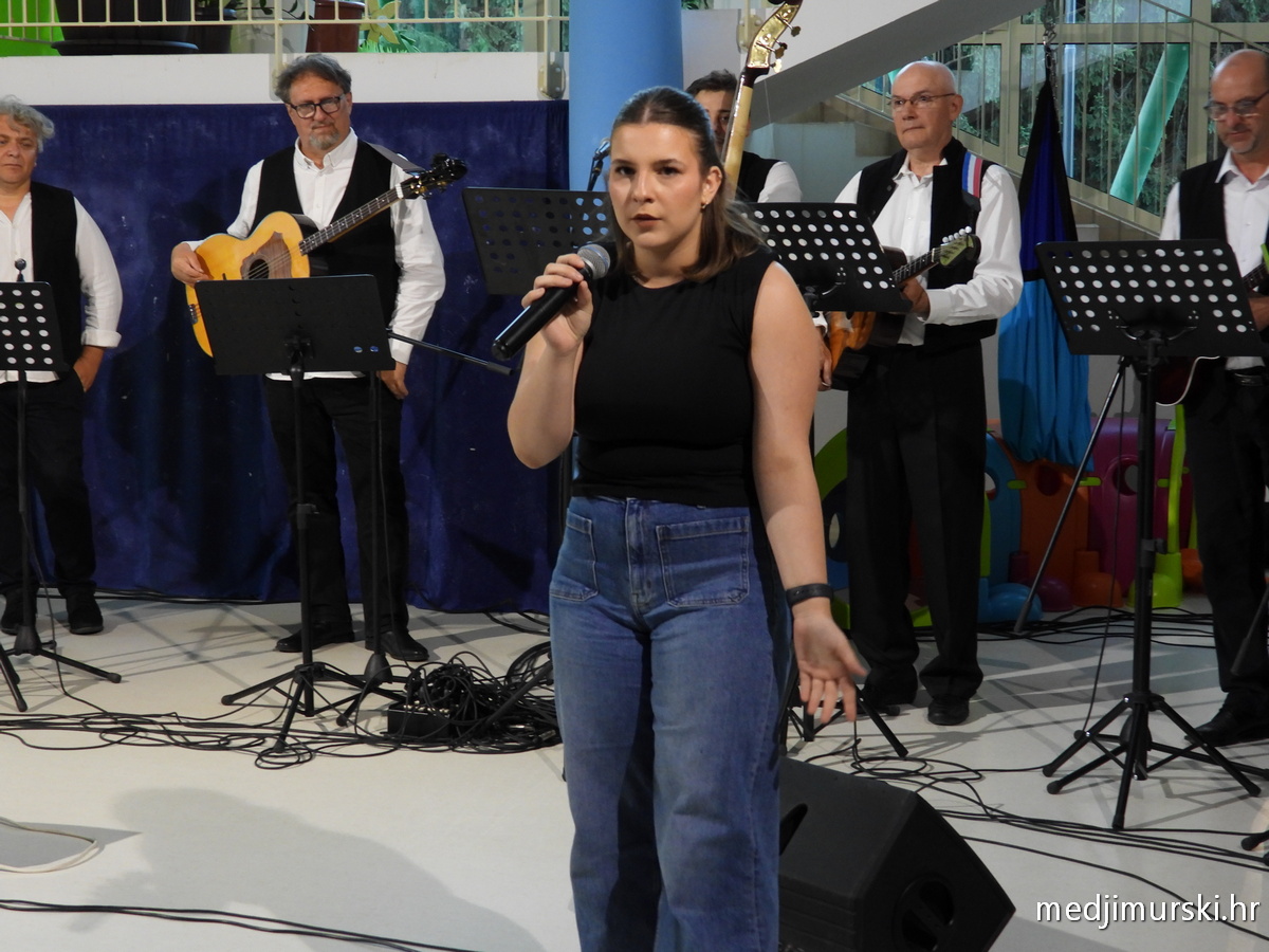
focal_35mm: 65
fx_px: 2383
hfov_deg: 29.8
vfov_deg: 22.6
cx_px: 634
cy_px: 476
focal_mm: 11.7
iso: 360
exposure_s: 1/30
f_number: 3.5
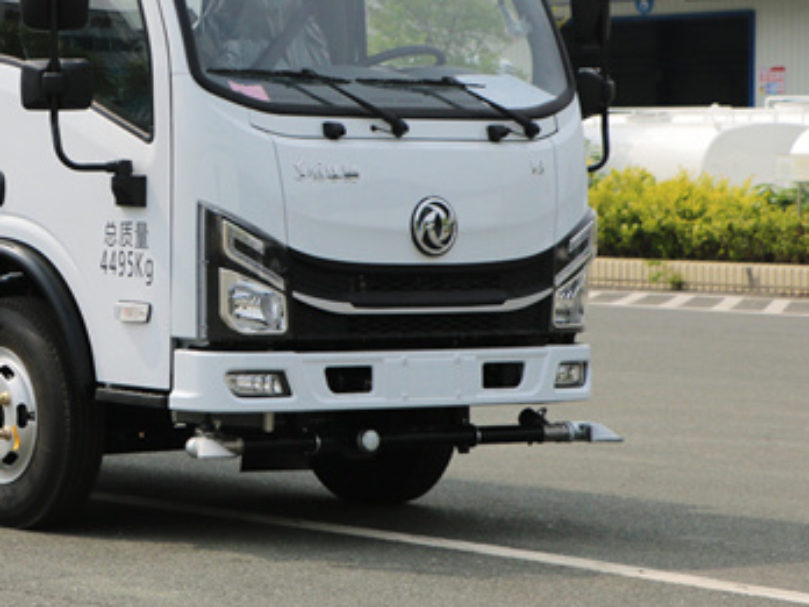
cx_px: -33
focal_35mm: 84
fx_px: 1963
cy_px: 101
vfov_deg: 17.4
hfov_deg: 22.3
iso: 100
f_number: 3.2
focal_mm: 38
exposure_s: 1/1000
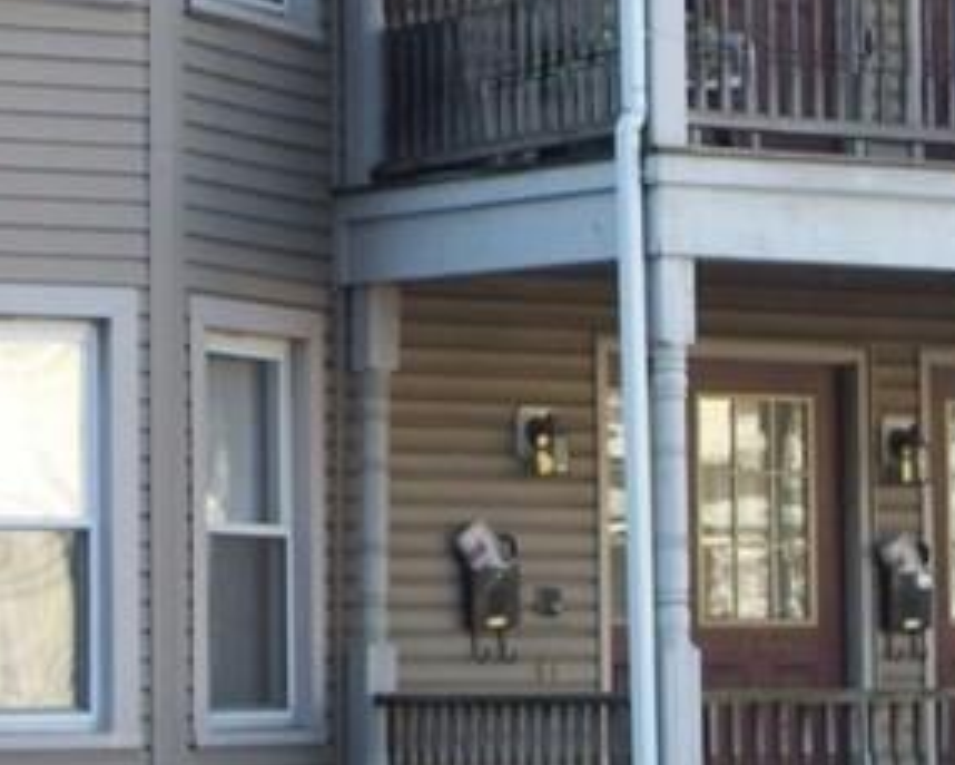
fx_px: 4637
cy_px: 157
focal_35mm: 164
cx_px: 257
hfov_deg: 11.7
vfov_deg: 9.4
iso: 64
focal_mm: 9.86
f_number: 2.9
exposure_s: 1/125
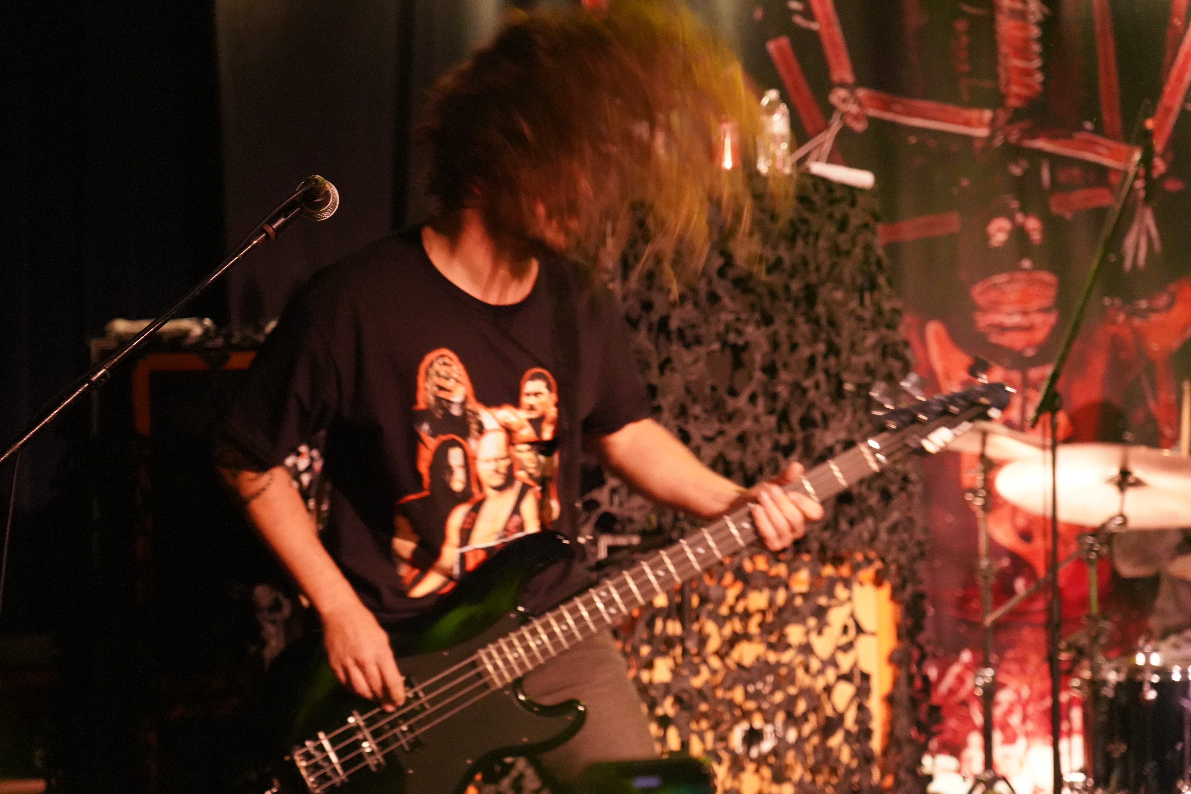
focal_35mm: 65
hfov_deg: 31.0
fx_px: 2150
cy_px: 397
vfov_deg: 20.9
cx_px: 596
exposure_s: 1/50
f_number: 4
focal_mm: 65
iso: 12800
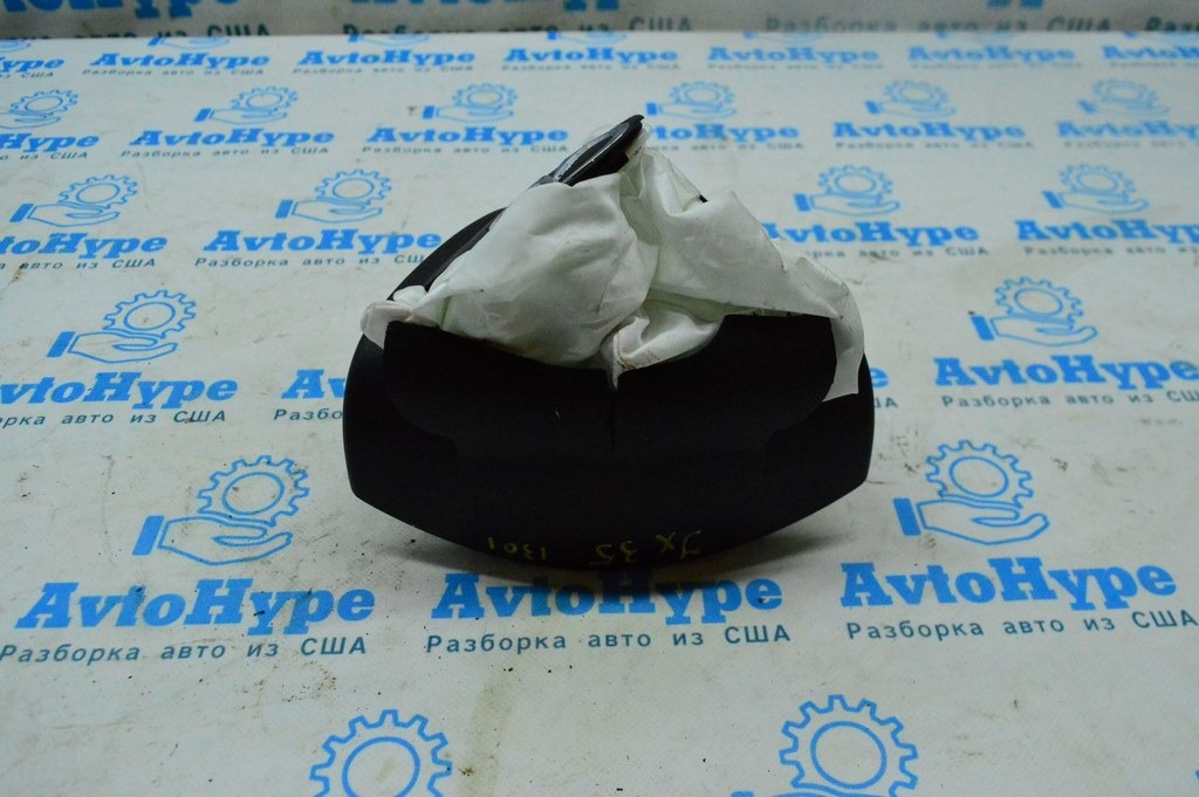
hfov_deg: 59.5
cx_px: 600
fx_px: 1048
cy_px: 398
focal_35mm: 32
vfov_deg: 41.6
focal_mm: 21
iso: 6400
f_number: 6.3
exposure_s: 1/800
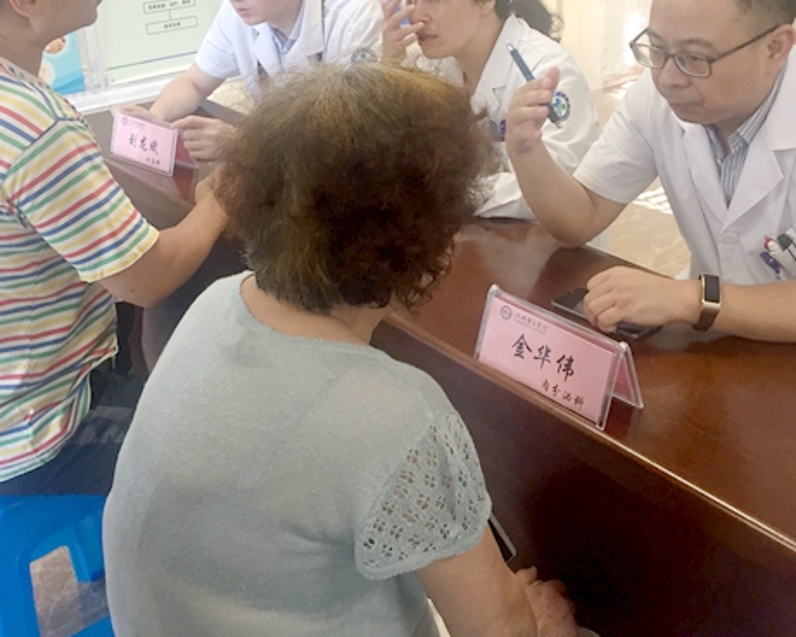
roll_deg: +2.1
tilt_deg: -21.0
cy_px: 191
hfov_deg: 42.8
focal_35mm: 43
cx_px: 437
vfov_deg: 34.4
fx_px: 1013
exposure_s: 1/33
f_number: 2.2
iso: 125
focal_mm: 4.15
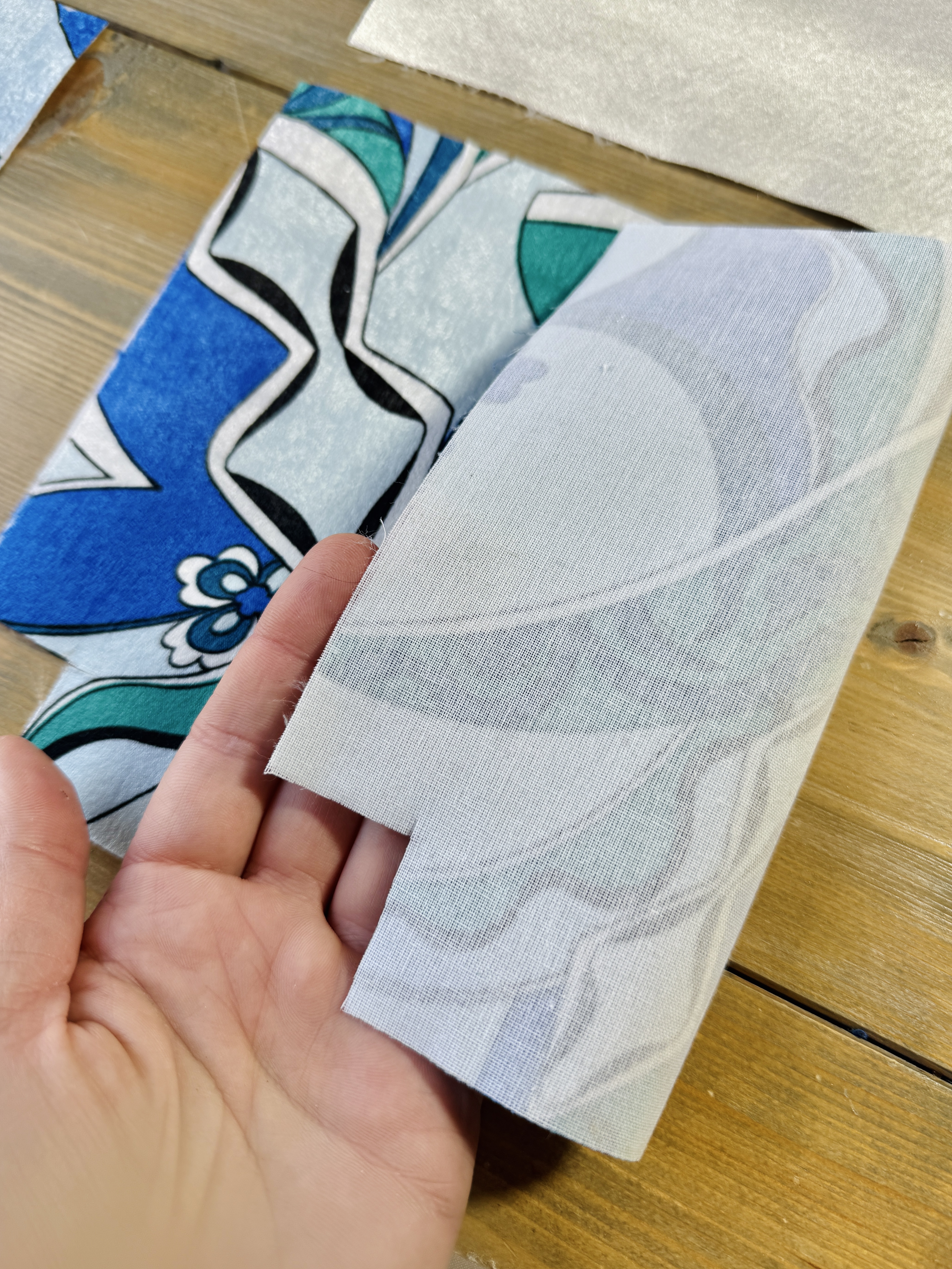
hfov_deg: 54.9
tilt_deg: -74.0
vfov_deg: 69.4
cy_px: 622
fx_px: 917
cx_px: 489
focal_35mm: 25
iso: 64
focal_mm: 6.76
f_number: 1.78
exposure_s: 1/121
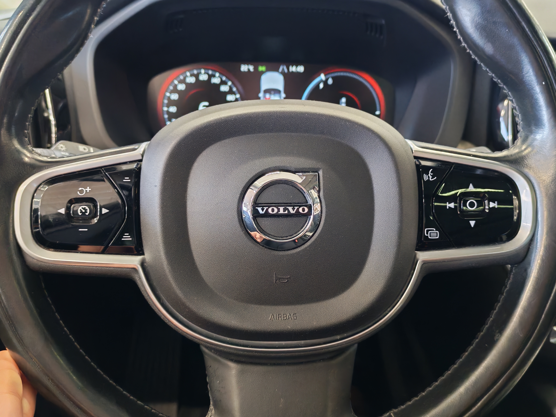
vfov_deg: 42.9
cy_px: 208
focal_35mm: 33
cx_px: 278
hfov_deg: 55.4
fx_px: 530
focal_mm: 6.12
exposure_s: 1/50
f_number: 1.9
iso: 1600
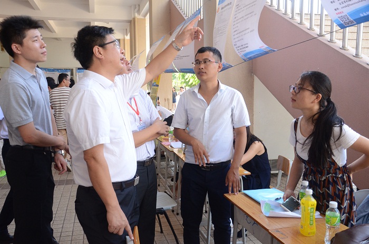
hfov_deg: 57.3
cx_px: 184
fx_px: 337
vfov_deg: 39.8
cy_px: 122
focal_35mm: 33
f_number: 5.6
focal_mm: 22
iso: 1400
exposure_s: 1/320
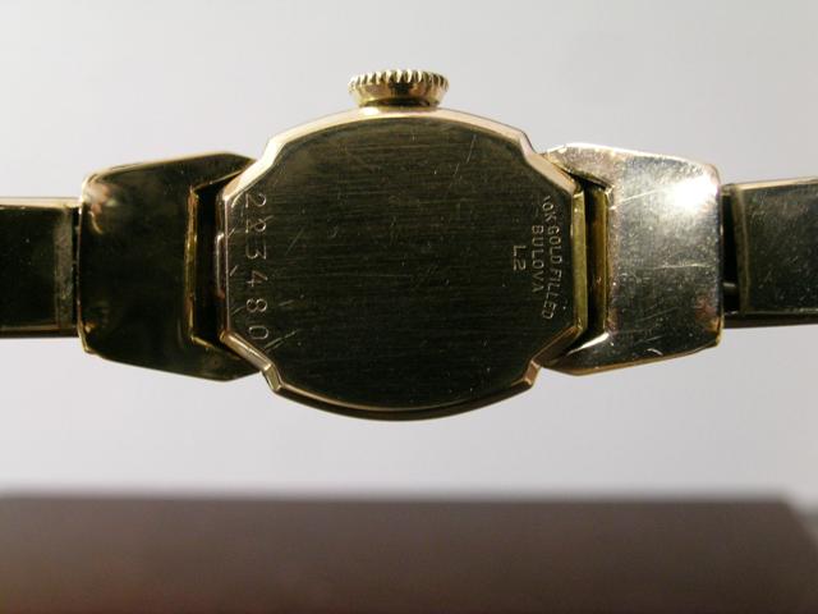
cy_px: 307
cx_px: 409
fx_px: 1087
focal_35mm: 46
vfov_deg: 31.5
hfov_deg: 41.2
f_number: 5.9
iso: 200
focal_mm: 9.5
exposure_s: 1/3.6
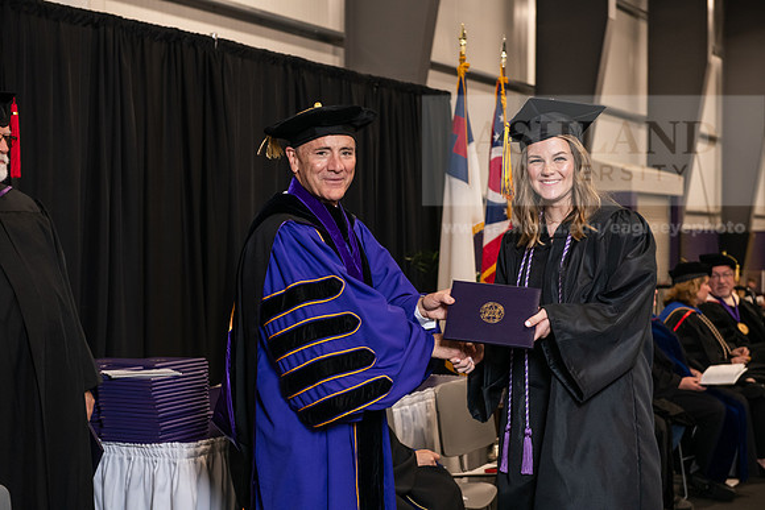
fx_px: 1403
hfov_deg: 30.5
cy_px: 255
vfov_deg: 20.6
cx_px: 382
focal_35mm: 66
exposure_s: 1/125
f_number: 5
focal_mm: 66
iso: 1600
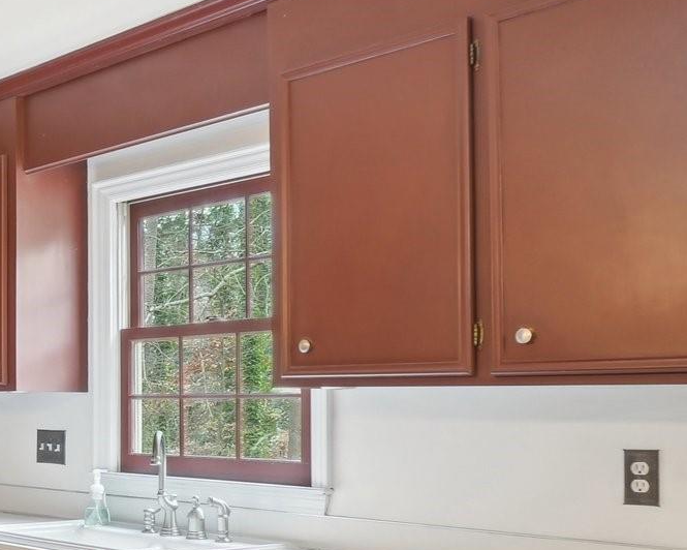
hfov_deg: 29.2
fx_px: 1057
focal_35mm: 52
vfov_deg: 28.4
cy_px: 459
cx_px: -204
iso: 400
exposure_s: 1/10
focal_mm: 18
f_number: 8
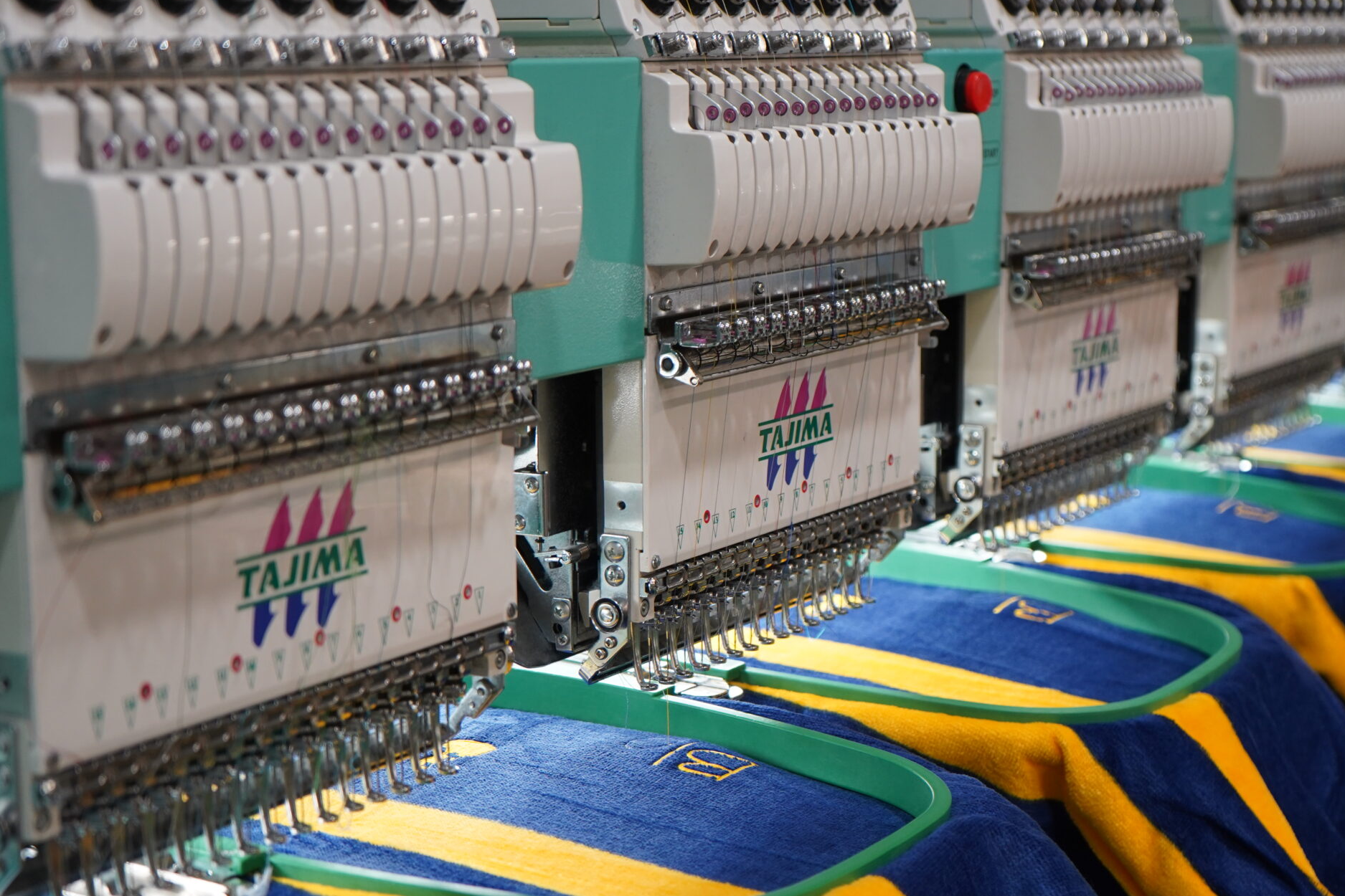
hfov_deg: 28.4
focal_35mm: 71
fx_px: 2652
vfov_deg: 19.1
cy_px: 590
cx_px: 837
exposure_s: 1/160
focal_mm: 52
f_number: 5
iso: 1000
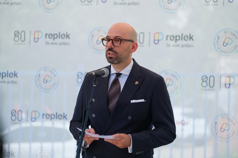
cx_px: 119
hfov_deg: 11.9
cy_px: 79
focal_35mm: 173
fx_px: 1144
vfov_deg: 7.9
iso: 500
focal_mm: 115
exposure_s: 1/1250
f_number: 2.8
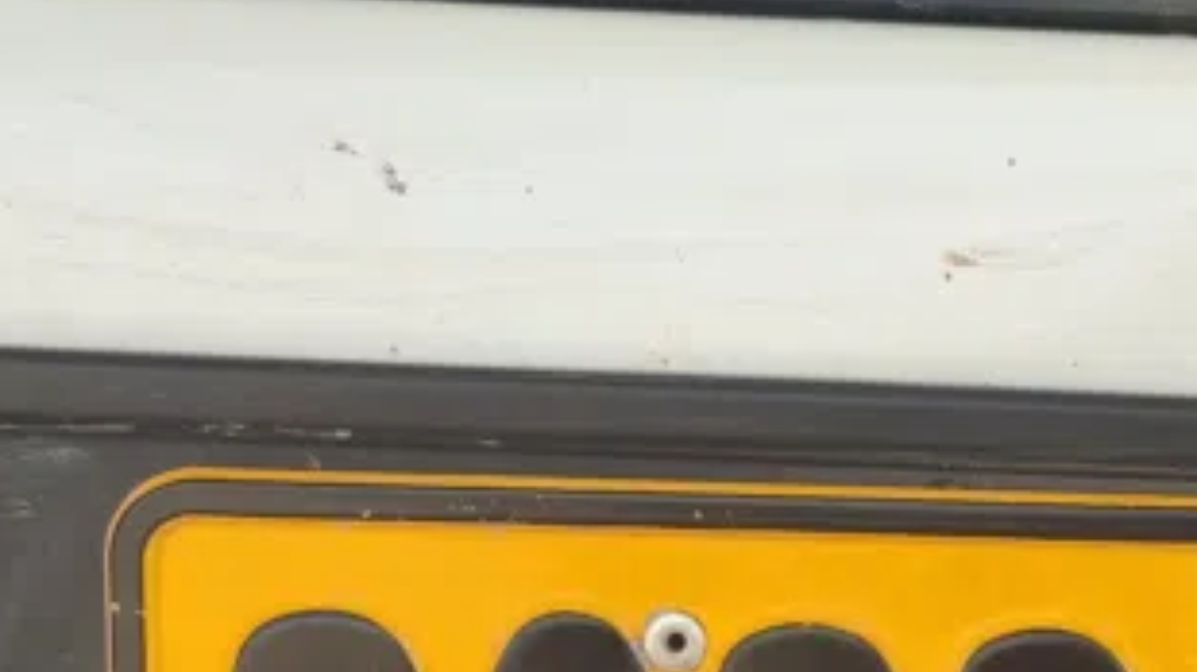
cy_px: 896
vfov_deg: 12.9
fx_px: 2855
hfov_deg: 21.8
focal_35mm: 90
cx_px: 1463
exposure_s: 1/157
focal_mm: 6.04
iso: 50
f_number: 1.9
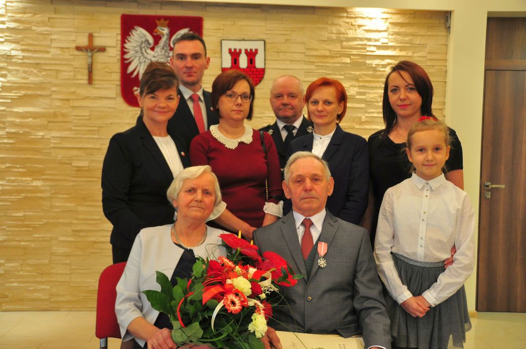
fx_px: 569
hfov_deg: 49.6
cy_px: 174
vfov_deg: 34.1
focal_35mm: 39
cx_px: 263
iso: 800
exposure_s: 1/15
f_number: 4
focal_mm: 26
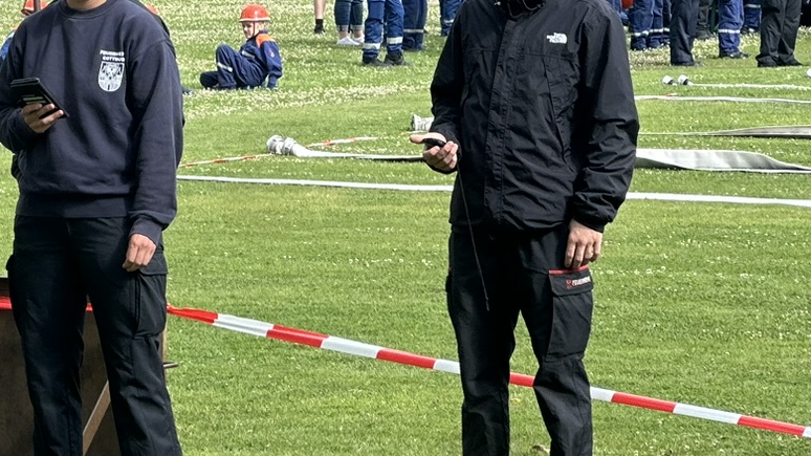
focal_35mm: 222
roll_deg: +0.5
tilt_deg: -2.2
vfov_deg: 5.5
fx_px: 4773
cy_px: 124
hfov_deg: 9.6
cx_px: -15
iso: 20
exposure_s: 1/145
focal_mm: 9
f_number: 2.8
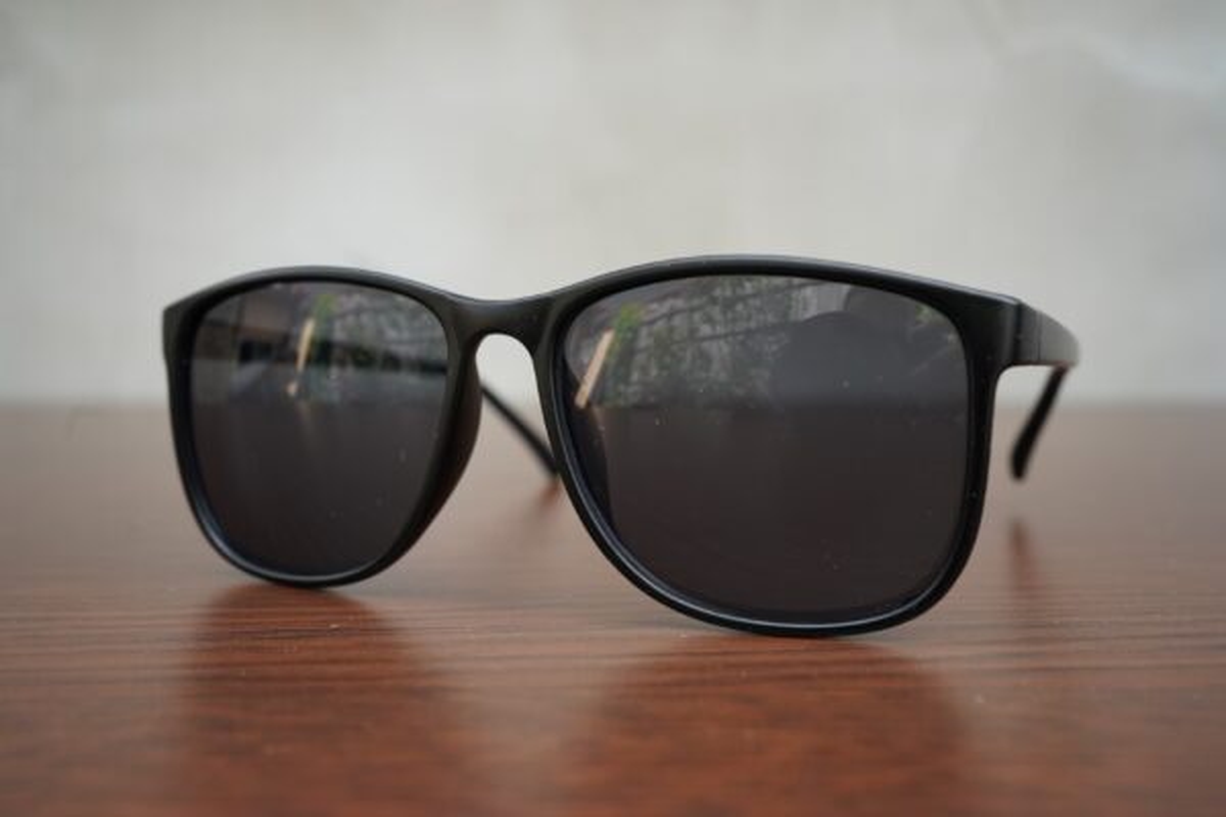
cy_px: 408
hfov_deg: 54.4
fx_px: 1192
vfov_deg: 37.9
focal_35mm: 35
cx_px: 613
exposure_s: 1/250
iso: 1250
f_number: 8
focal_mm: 35
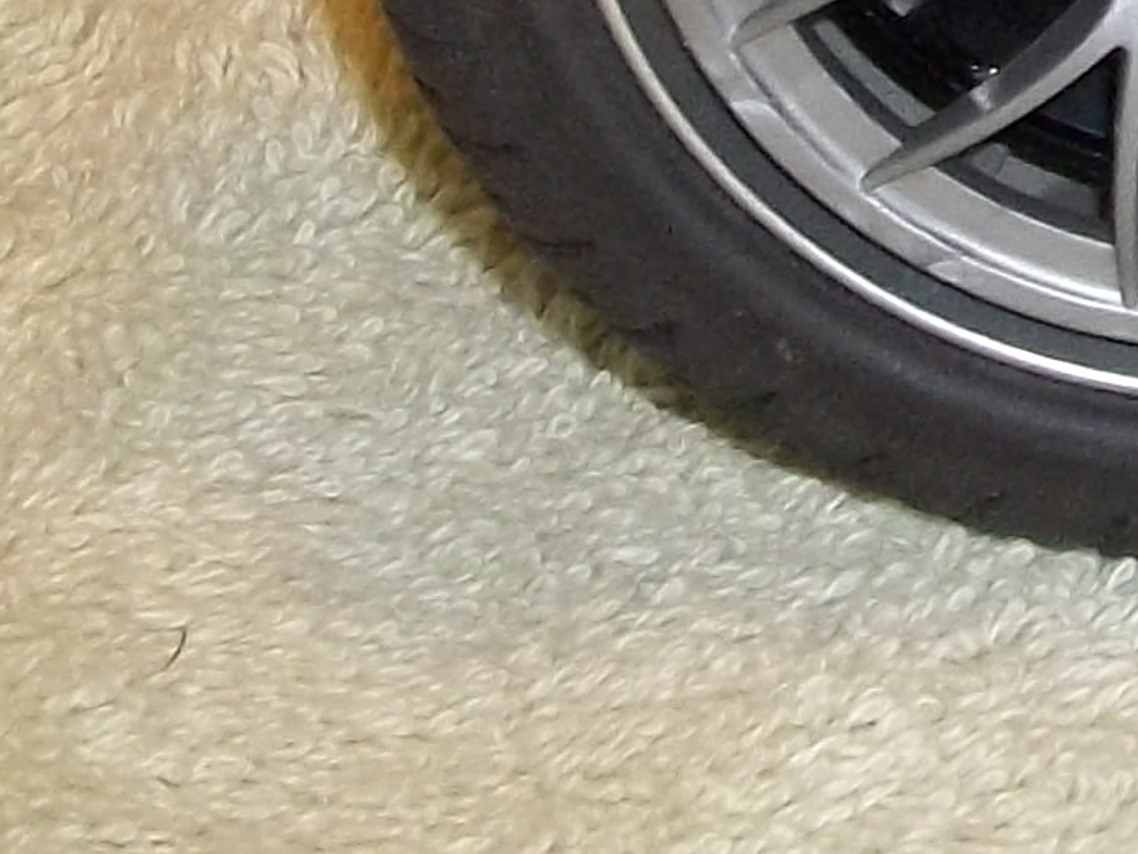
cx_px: 2639
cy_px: -1232
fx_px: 6313
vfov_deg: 7.2
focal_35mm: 192
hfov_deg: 9.3
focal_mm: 5.9
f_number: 3.3
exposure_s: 1/30
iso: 160
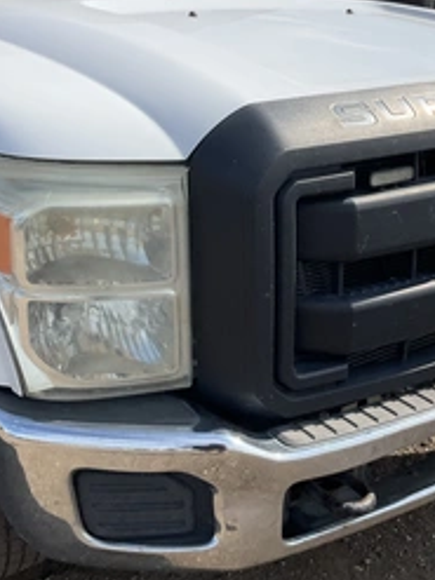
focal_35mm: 47
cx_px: 259
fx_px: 788
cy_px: 284
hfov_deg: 30.8
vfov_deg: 40.4
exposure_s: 1/2058
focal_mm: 3
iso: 25
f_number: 1.8
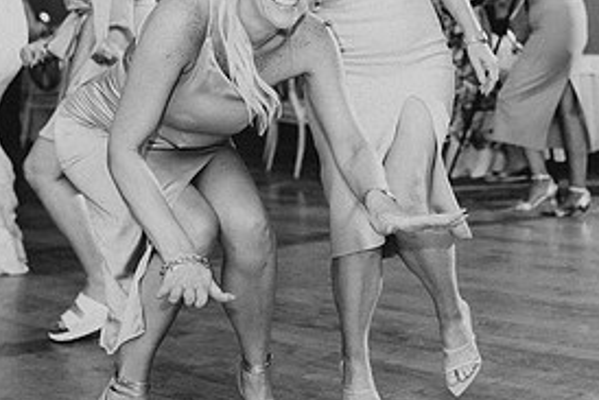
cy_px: 1
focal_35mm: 74
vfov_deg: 18.0
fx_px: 1232
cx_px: 428
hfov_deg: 27.1
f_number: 2
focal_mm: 35
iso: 1250
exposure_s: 1/250
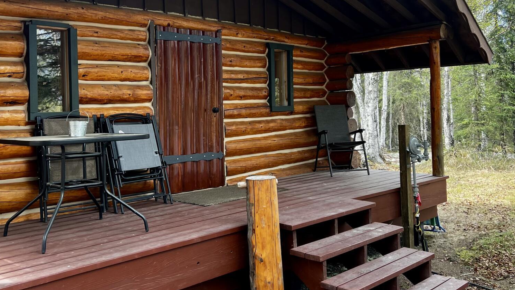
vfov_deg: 30.8
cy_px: 86
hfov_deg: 52.8
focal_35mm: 38
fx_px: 519
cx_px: 257
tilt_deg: +3.1
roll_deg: +2.4
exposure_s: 1/246
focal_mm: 5.7
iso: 50
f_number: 1.5
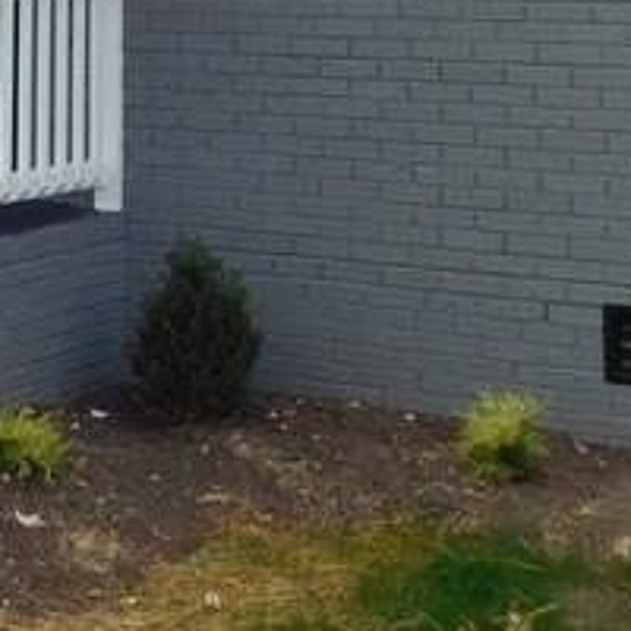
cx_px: -183
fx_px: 2145
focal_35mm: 104
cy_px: -221
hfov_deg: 15.9
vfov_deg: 15.8
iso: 125
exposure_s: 1/1250
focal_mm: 4
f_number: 3
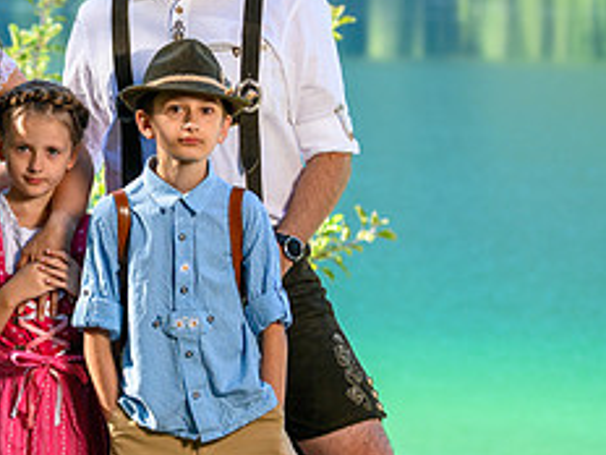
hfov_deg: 11.7
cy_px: 233
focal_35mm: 168
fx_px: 2941
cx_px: 97
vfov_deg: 8.8
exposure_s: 1/800
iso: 100
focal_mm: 70
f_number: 3.2
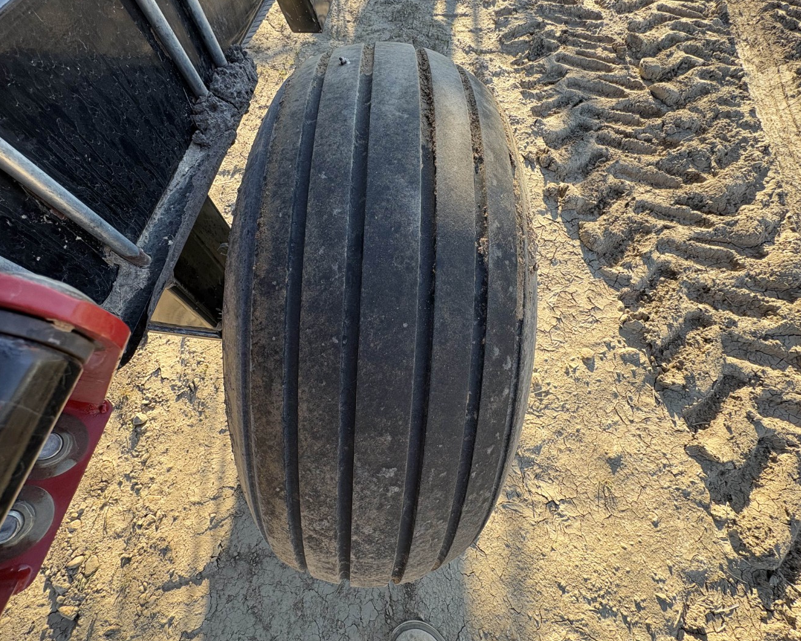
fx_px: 356
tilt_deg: -66.1
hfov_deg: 96.8
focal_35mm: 15
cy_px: 322
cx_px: 386
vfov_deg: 84.0
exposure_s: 1/174
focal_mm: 2.22
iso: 64
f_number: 2.2
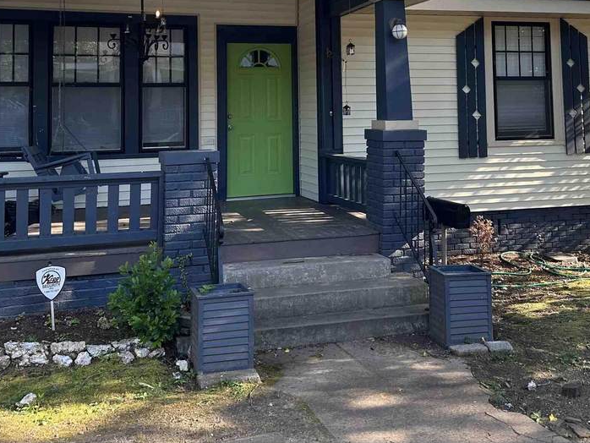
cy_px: 45
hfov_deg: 42.8
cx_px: 342
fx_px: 750
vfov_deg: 31.4
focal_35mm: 44
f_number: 1.78
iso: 80
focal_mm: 6.86
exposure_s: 1/615
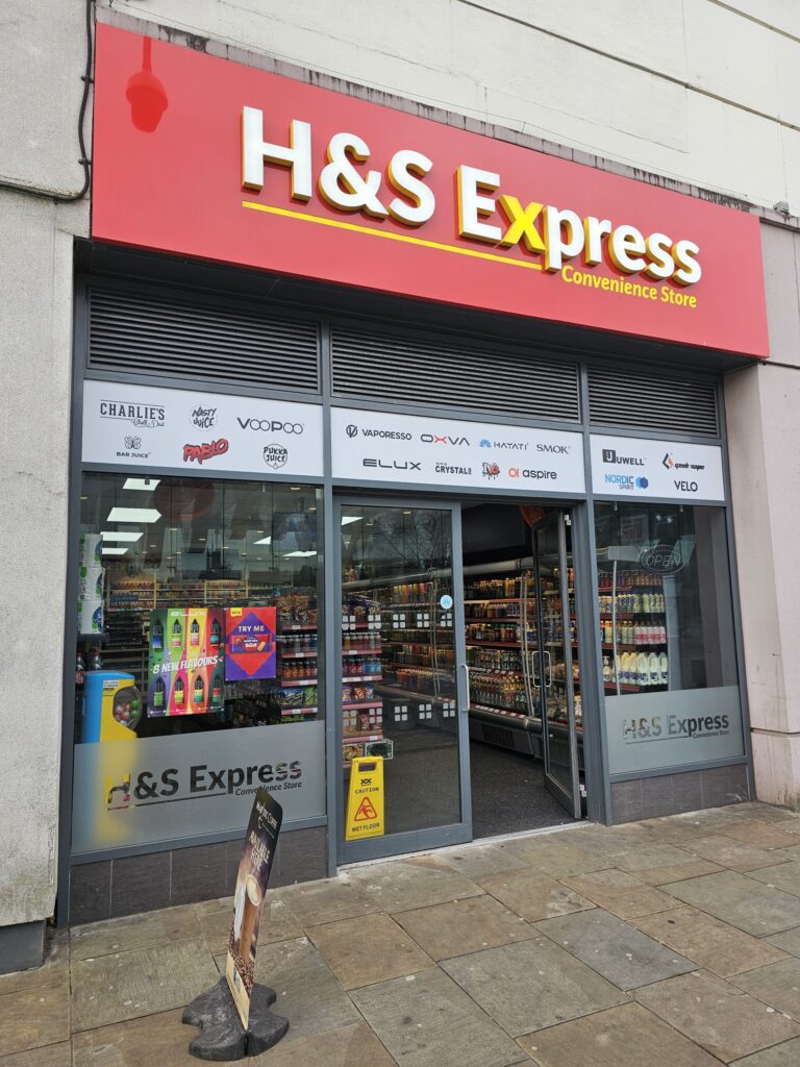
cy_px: 534
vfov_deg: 73.9
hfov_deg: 58.9
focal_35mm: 23
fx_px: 709
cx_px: 400
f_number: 1.7
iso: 12
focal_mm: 6.3
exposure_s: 1/180
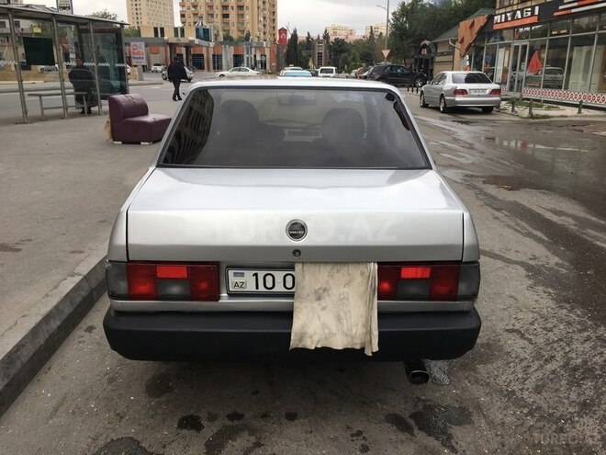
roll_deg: -0.8
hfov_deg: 61.7
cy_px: 228
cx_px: 303
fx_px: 508
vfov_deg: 48.2
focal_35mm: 29
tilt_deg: -17.2
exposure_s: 1/769
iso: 25
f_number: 2.2
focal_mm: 4.15
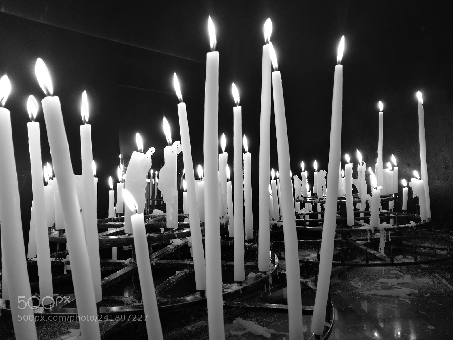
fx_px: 353
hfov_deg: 65.3
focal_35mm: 27
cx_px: 226
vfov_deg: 51.4
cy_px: 170
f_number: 2.2
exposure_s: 1/50
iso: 200
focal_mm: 4.5
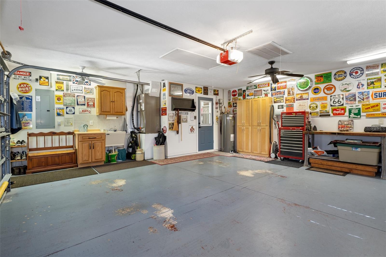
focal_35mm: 17
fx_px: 182
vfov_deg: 70.4
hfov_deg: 93.3
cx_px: 193
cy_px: 128
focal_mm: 17
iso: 400
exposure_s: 1/1.67
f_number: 8
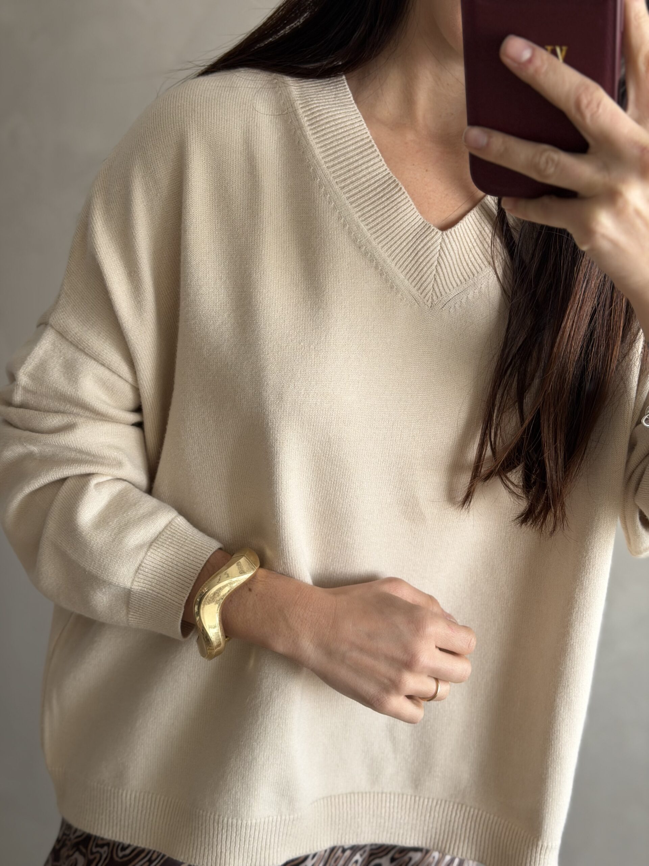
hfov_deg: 30.3
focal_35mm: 48
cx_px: 324
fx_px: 1200
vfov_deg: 39.7
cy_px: 433
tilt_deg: -27.0
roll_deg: -9.7
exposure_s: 1/60
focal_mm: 6.76
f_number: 1.78
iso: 125
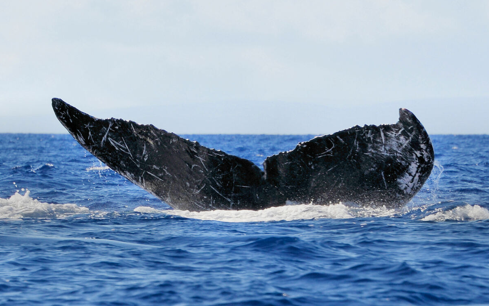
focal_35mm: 307
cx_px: 245
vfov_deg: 4.3
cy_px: 156
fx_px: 4092
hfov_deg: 6.8
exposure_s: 1/320
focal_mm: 300
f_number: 10
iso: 125
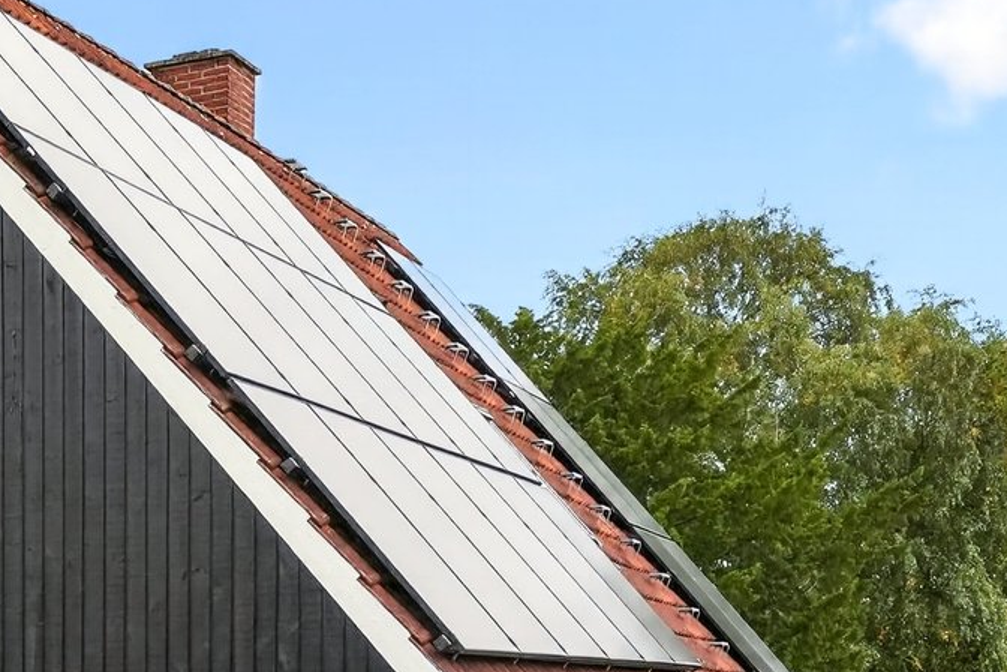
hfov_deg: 22.7
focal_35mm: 80
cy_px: 924
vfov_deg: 16.0
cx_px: -300
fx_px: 2238
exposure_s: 1/250
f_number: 8
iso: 1000
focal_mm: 21
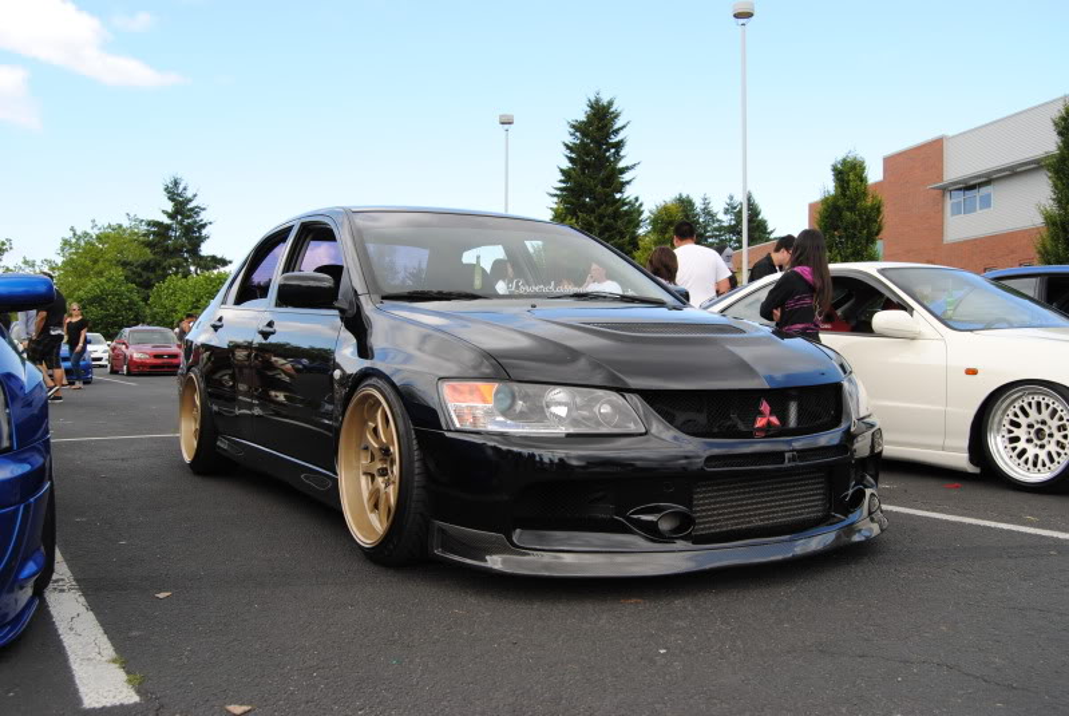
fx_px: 981
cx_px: 534
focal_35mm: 33
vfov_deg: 40.1
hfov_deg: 57.2
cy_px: 358
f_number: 6.3
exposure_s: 1/160
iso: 100
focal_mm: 22
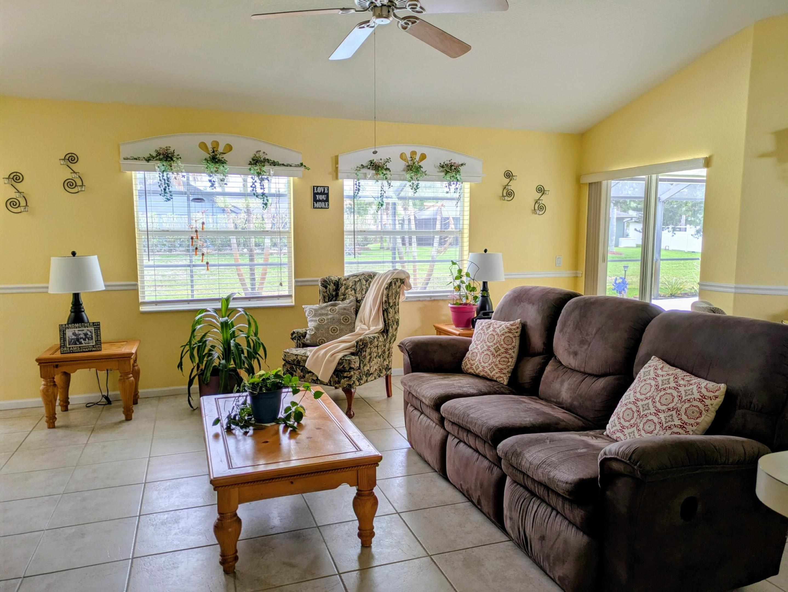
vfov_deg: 54.9
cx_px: 394
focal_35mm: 25
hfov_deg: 69.4
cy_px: 296
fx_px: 569
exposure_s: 1/161
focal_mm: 5.43
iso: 48
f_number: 1.89
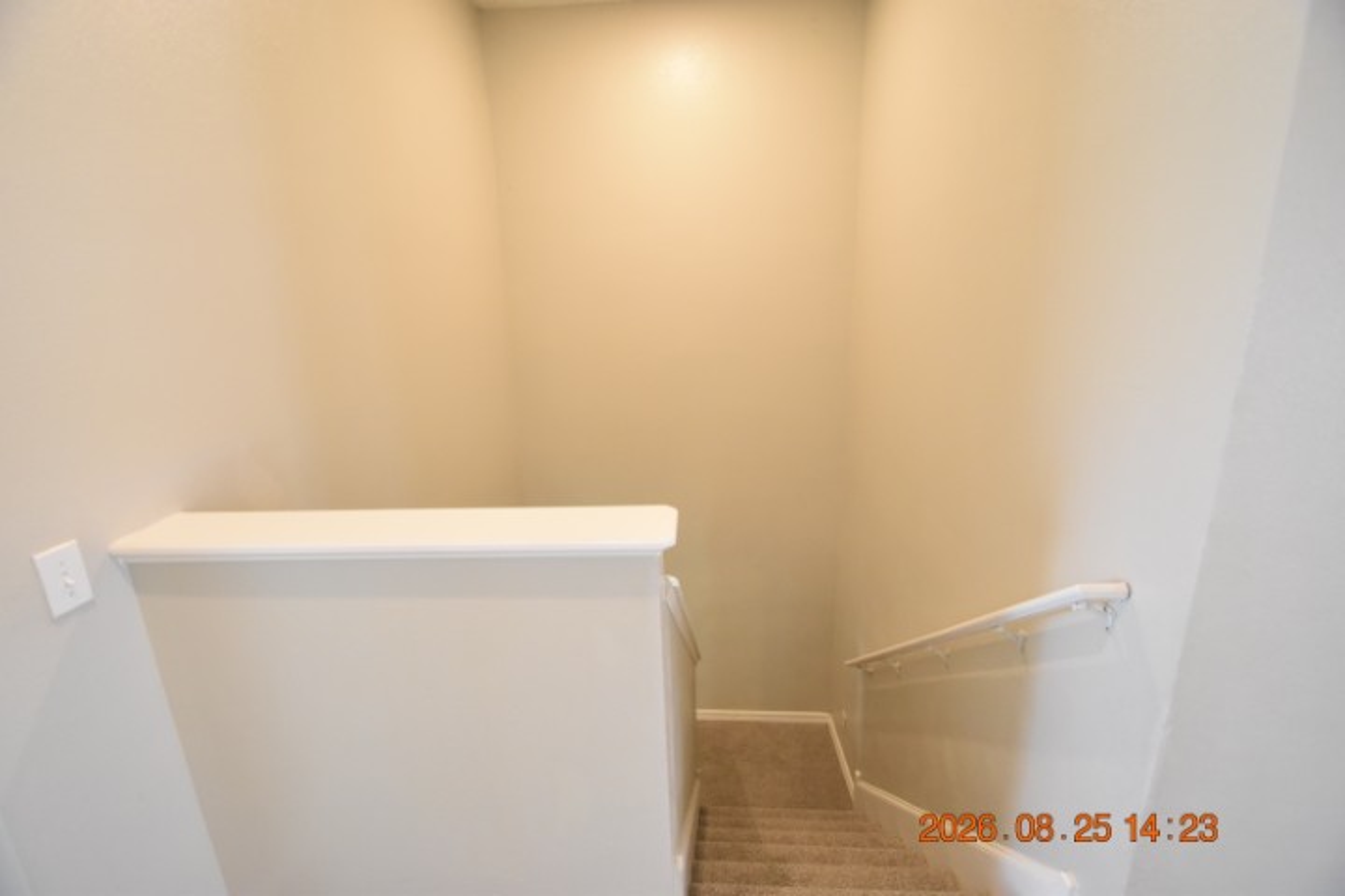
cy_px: 448
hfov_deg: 100.4
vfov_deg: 77.3
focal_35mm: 15
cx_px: 672
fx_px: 560
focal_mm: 10
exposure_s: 1/60
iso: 2200
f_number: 3.5
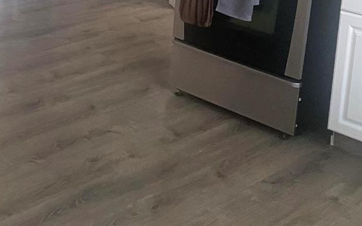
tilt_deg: -12.8
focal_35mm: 72
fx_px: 710
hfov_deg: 27.8
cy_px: -57
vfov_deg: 17.1
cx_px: 53
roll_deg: -1.3
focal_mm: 4.25
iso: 320
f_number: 1.8
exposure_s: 1/60
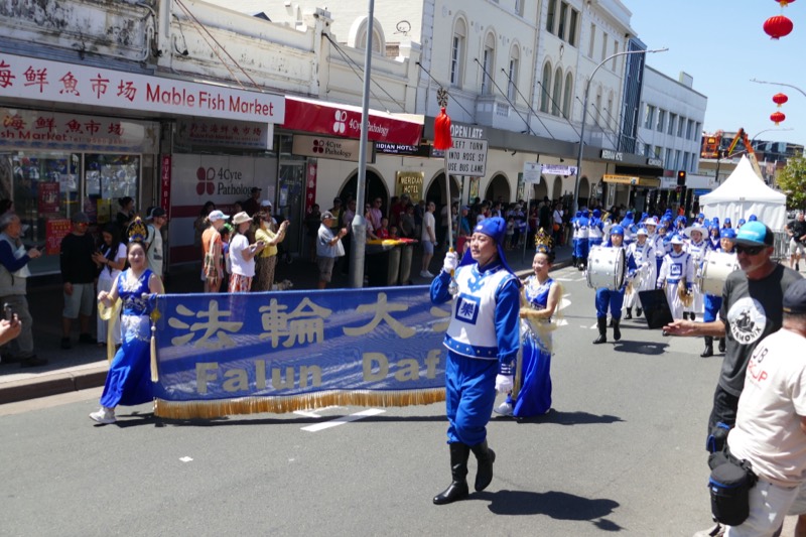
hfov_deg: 54.4
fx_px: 783
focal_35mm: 35
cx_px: 403
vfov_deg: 37.8
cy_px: 268
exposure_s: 1/1300
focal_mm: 12.64
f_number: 3.1
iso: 125
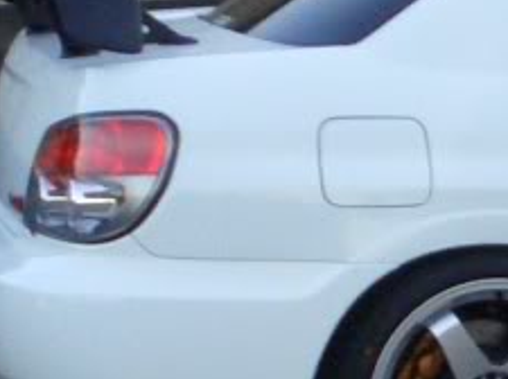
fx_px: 2872
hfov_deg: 9.7
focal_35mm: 196
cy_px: 311
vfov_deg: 7.5
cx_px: 844
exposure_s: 1/80
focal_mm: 5.7
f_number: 4.3
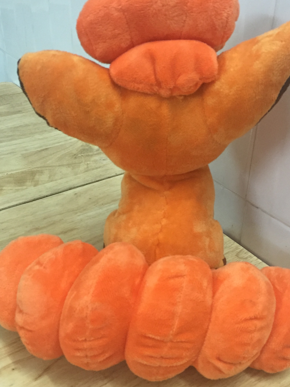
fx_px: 469
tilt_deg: -32.3
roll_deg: -2.5
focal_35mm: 42
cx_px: 162
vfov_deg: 44.8
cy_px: 190
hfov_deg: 34.3
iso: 250
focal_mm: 4.15
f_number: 2.2
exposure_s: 1/33
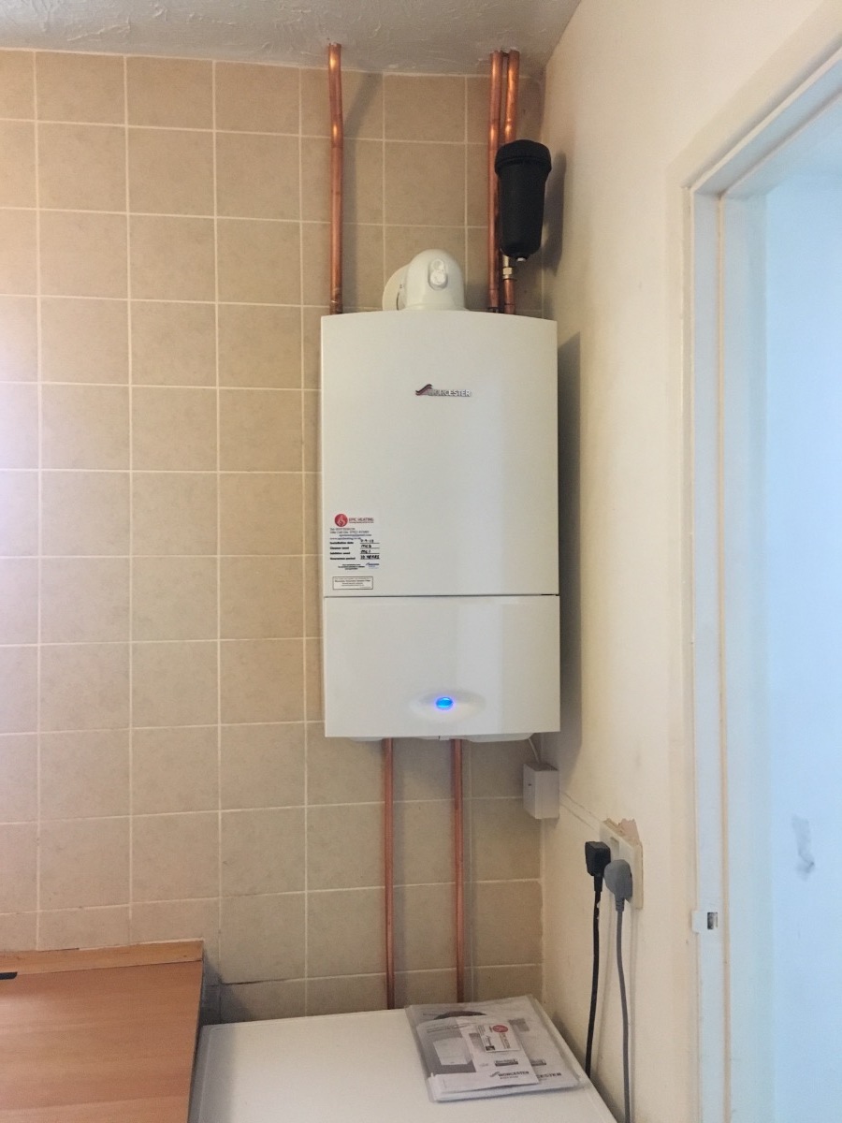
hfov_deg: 48.2
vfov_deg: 61.7
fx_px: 941
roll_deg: -0.4
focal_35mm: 29
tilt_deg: +1.0
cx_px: 421
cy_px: 562
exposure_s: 1/25
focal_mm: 4.15
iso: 200
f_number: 2.2
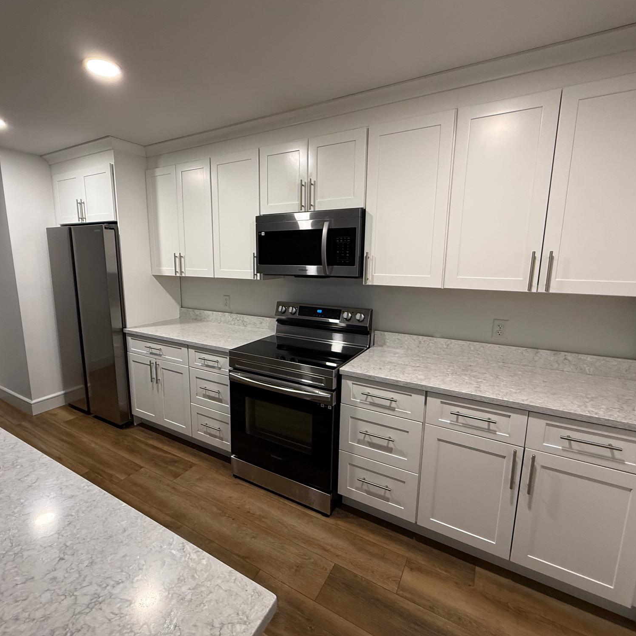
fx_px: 353
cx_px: 286
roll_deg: +0.0
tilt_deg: -10.2
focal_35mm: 17
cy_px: 315
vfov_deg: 84.0
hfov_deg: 83.7
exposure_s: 1/60
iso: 250
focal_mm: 2.22
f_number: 2.2
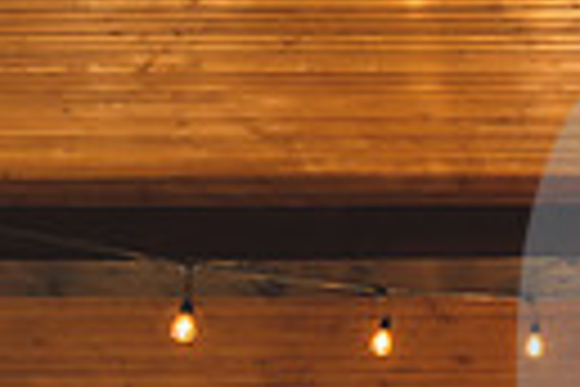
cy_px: 799
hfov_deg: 19.3
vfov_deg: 12.0
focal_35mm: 100
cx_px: 692
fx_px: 1611
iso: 1000
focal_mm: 22
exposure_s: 1/250
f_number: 2.8
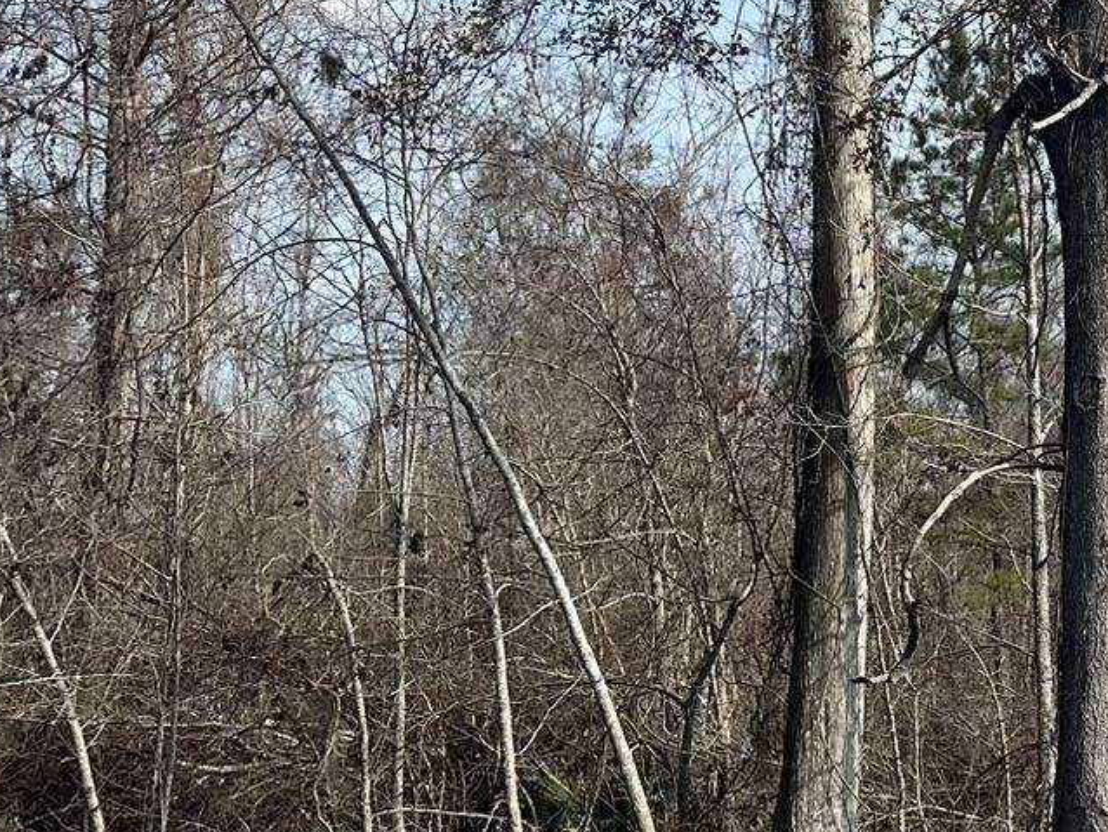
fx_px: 2466
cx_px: 1532
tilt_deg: +10.5
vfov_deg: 19.1
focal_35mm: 77
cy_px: 233
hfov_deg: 22.1
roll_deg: +1.7
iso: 80
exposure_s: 1/5000
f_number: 1.78
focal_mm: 6.86
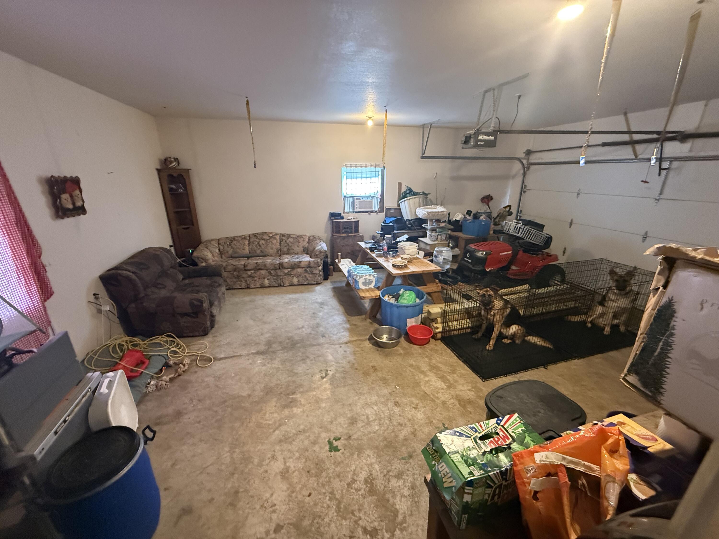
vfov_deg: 85.7
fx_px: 291
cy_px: 270
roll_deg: +0.1
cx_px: 360
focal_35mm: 14
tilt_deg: -17.6
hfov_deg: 102.1
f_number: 2.2
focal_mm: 2.22
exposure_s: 1/60
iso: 1000
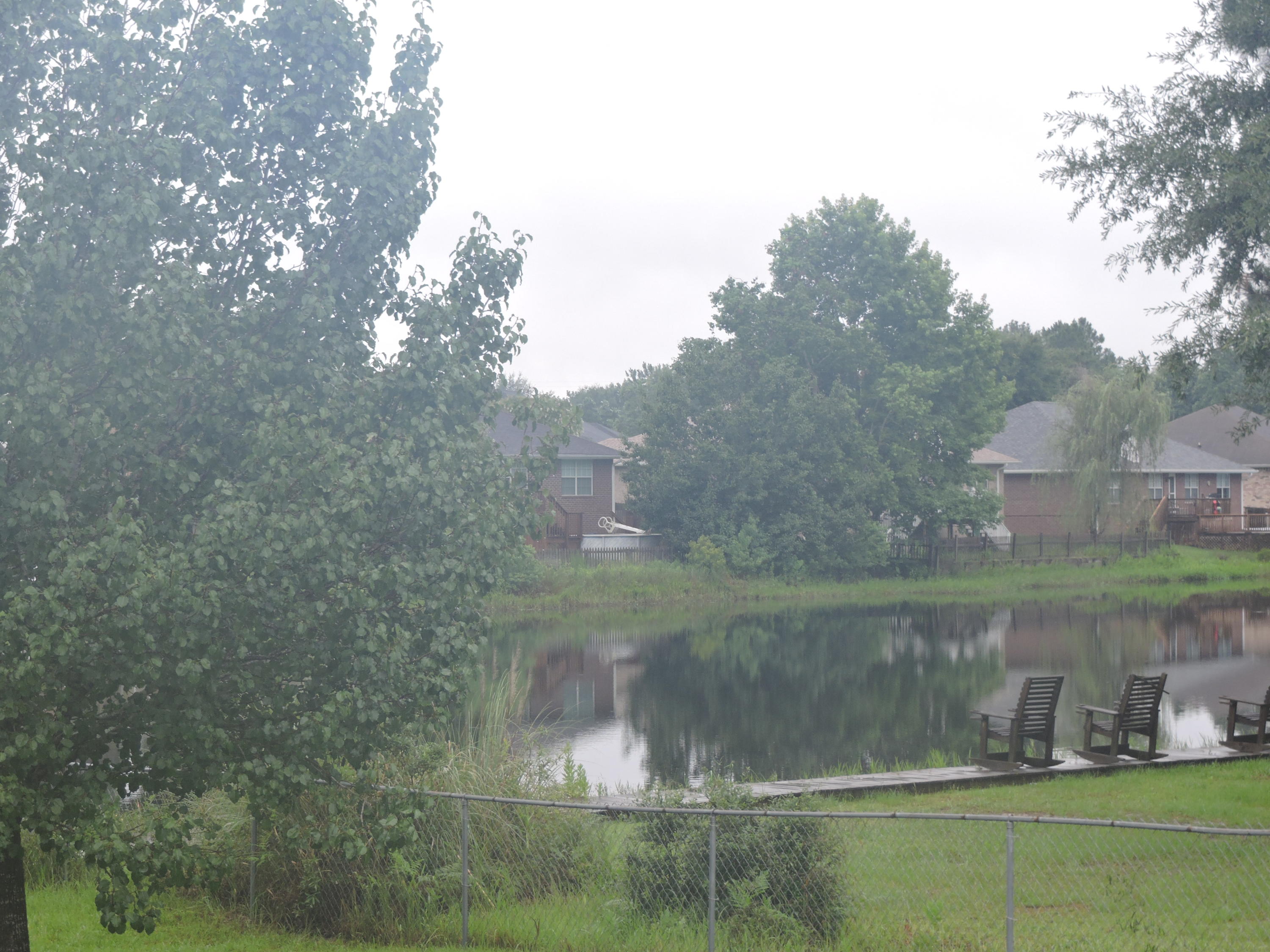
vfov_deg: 15.6
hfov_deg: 20.7
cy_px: 476
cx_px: 635
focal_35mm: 95
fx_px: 3485
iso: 100
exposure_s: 1/125
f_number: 4.8
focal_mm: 17
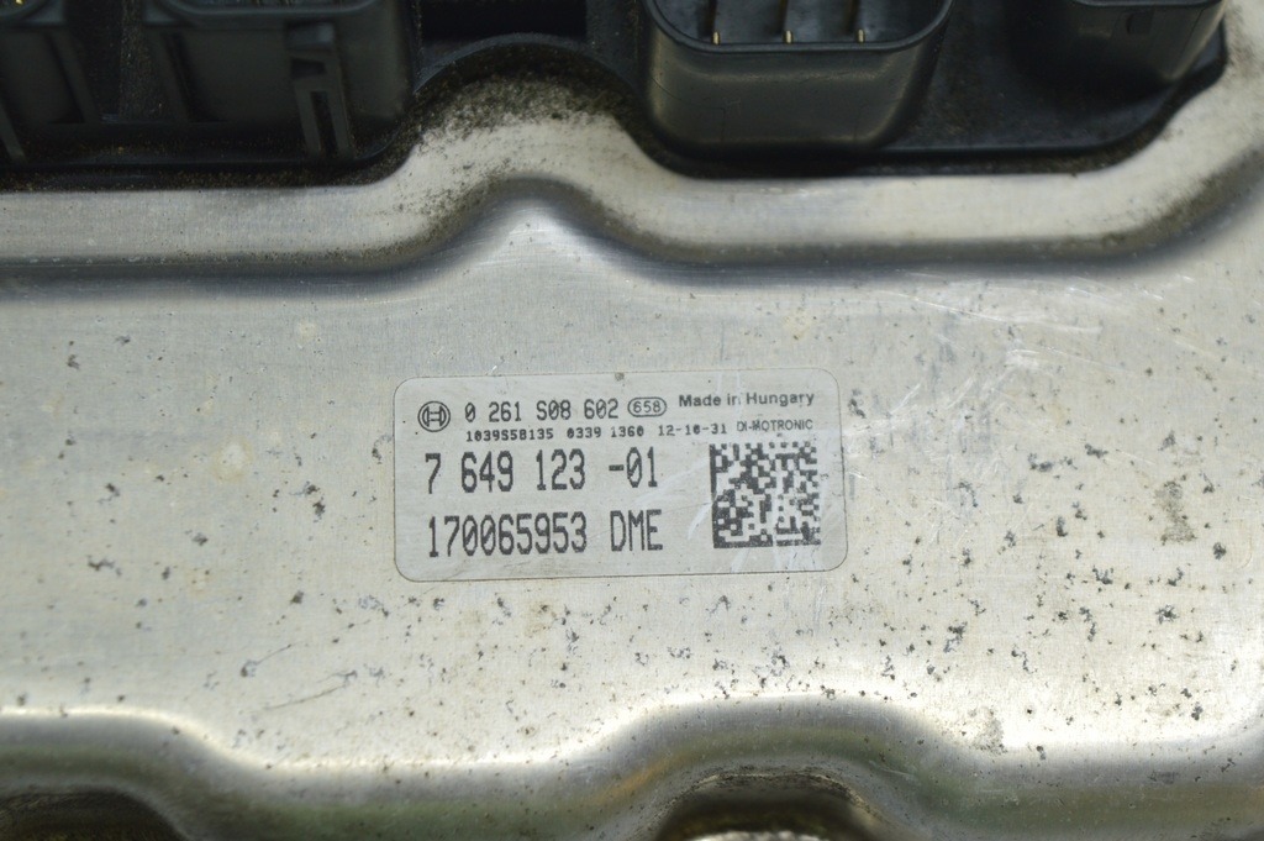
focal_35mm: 82
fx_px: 2894
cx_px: 632
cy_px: 420
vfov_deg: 16.5
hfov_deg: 24.6
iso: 400
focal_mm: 55
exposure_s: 1/50
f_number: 5.6
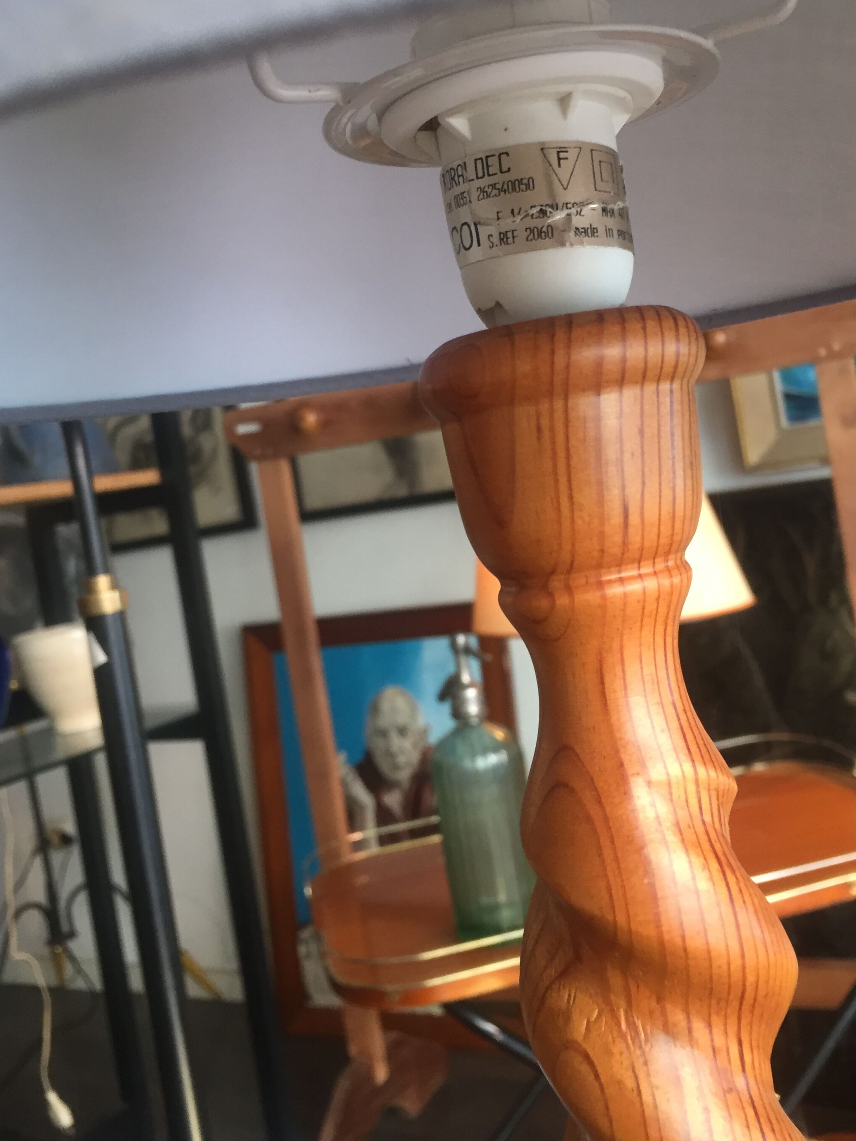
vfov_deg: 52.4
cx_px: 475
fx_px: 1154
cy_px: 484
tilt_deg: -0.3
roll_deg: +10.1
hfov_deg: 40.6
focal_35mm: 35
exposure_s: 1/33
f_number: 2.2
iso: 125
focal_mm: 4.15
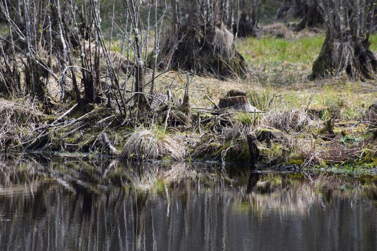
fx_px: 4754
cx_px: 188
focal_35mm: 454
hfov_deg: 4.5
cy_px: 125
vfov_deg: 3.0
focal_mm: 300
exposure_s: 1/200
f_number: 10
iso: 400
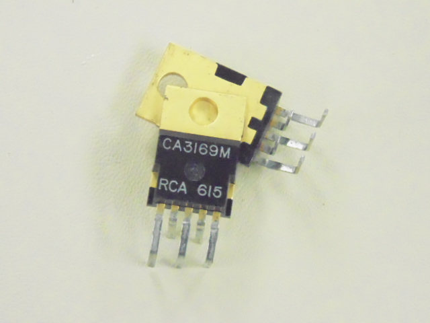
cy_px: 162
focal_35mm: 155
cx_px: 215
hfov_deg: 12.7
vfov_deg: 9.6
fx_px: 1925
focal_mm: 27.8
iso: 3200
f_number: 5.2
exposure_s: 1/125
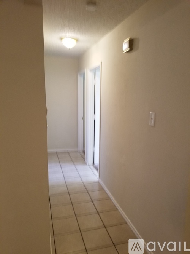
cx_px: 95
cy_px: 127
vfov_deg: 67.3
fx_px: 190
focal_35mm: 26
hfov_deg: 53.0
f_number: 1.7
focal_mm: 4.3
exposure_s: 1/30
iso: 200
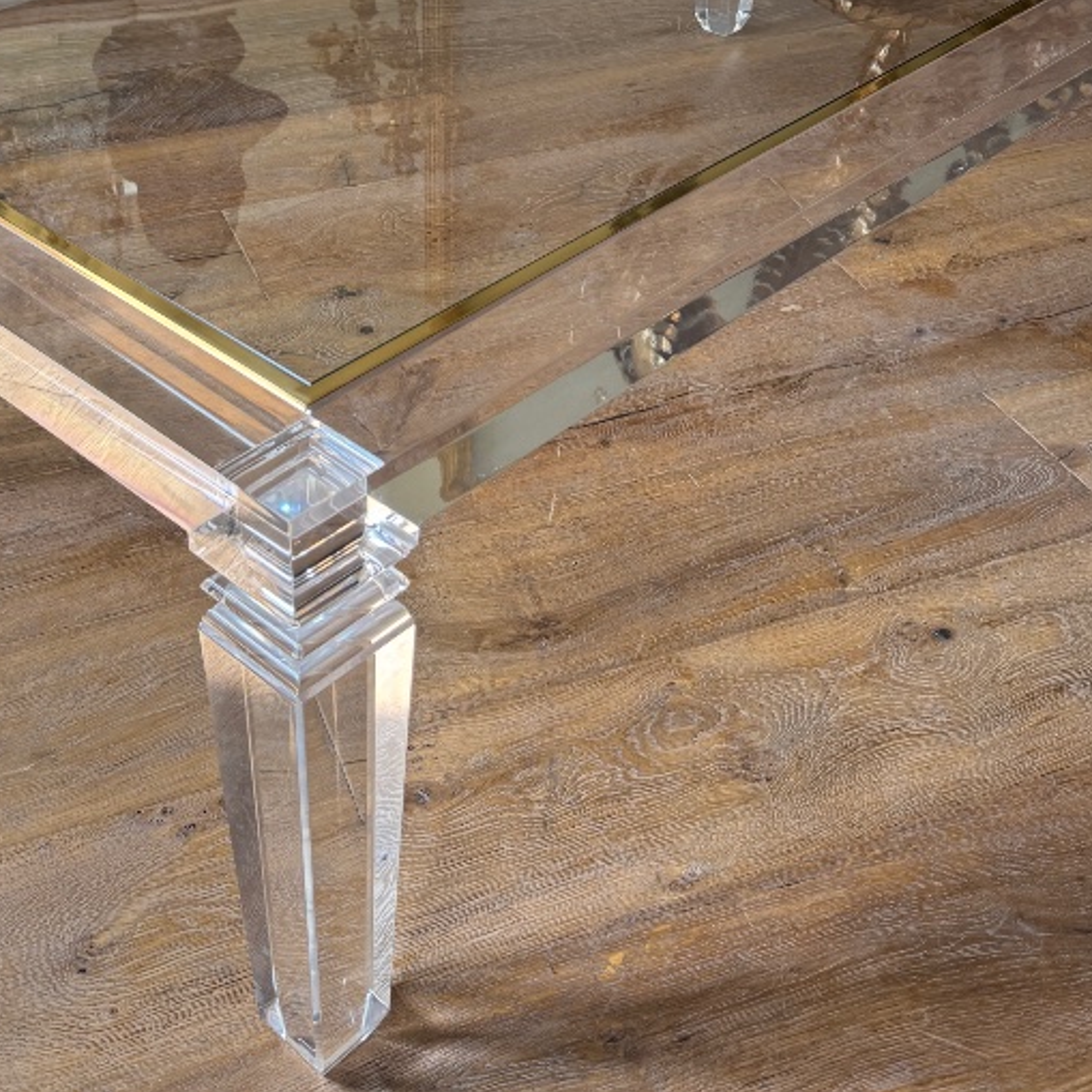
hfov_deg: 34.0
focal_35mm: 50
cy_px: 43
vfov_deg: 31.8
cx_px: 489
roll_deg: -0.2
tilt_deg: -23.3
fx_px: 1785
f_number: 1.78
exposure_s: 1/121
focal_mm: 6.76
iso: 100
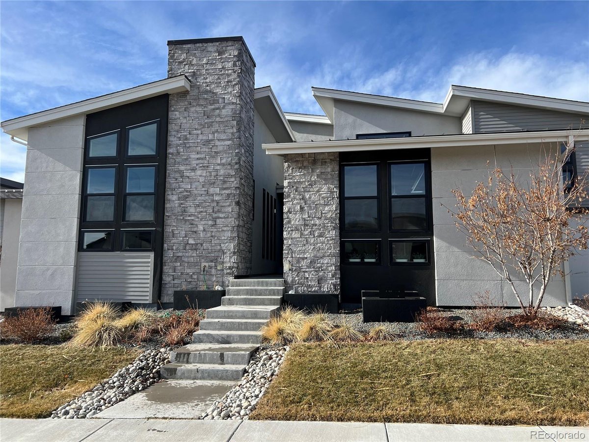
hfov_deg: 67.3
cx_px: 294
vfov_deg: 53.1
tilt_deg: +6.6
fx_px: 442
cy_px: 221
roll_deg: -0.3
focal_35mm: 26
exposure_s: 1/2841
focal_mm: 5.7
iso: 50
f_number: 1.5
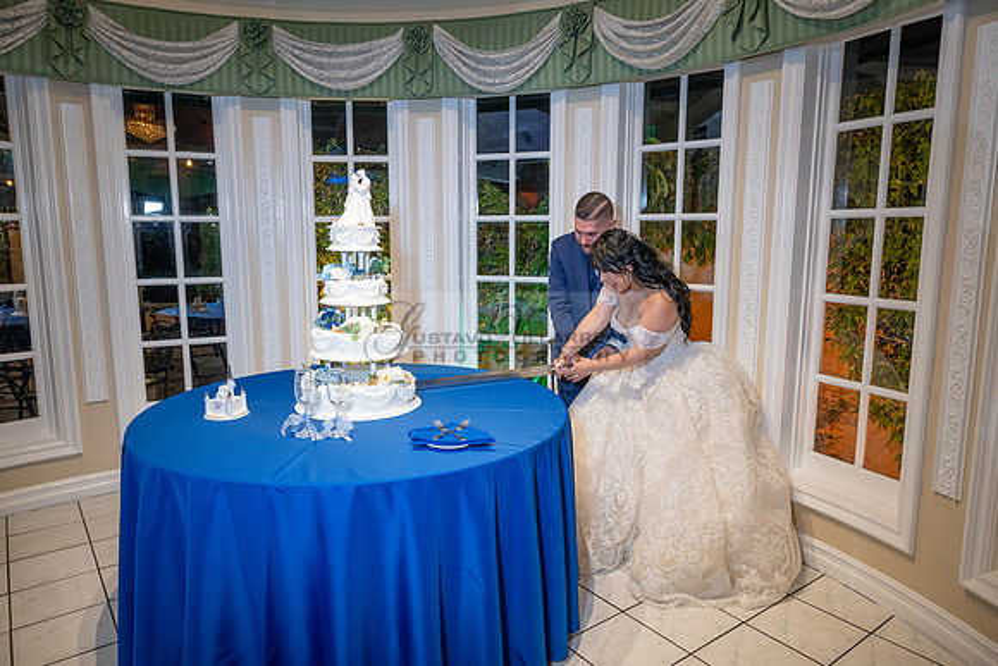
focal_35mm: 24
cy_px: 333
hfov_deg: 73.7
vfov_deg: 53.2
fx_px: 665
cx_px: 499
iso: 640
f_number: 3.2
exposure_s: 1/160
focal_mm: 24
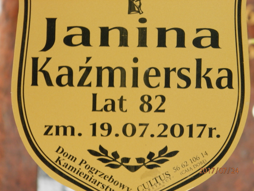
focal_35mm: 397
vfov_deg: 3.7
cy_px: 96
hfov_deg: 5.0
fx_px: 2913
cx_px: 127
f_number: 5.7
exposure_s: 1/20
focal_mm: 70.9
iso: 200
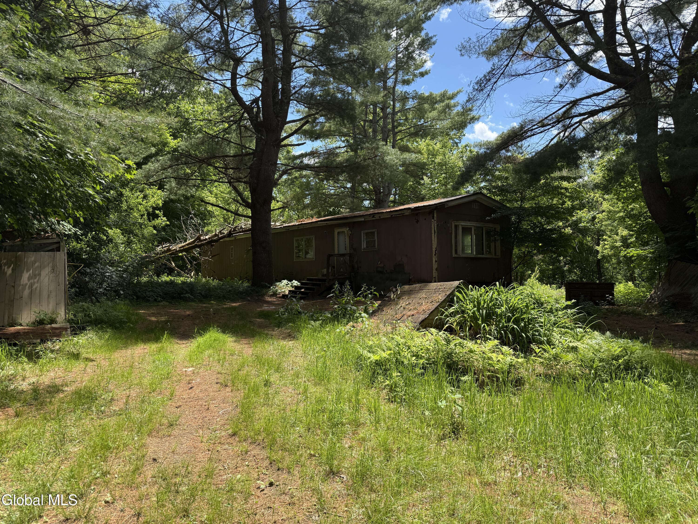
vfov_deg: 56.8
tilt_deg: +0.7
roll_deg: +0.9
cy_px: 262
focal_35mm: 24
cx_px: 349
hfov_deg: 71.6
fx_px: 484
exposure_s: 1/1727
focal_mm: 6.76
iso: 100
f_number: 1.78
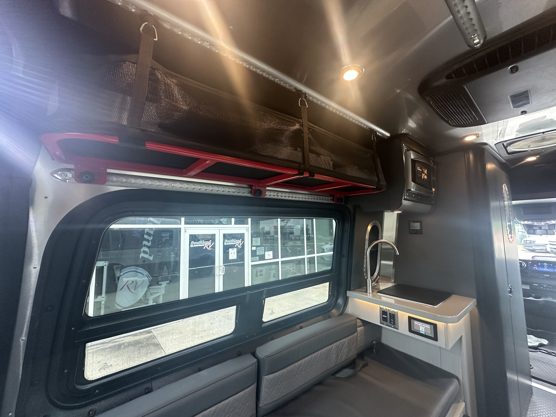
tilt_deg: +6.3
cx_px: 278
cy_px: 208
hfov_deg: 102.1
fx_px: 225
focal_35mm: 14
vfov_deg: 85.7
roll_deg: +0.7
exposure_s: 1/99
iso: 320
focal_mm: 2.22
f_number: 2.2
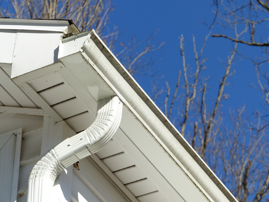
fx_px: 1717
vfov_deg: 6.7
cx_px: 134
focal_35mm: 221
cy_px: 101
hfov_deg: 9.0
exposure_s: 1/1300
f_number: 4
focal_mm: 39.8
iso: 100
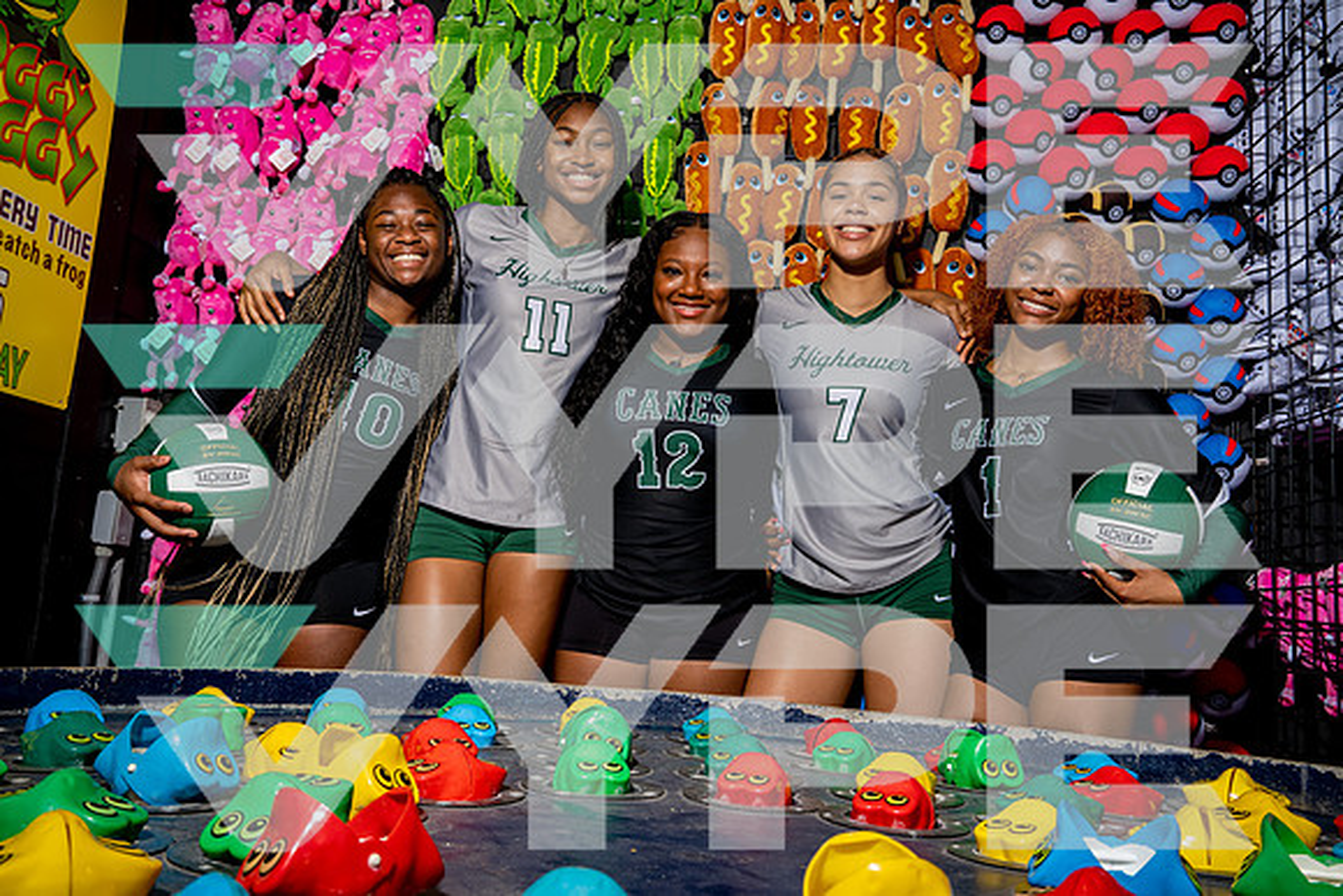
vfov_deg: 42.3
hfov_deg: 60.3
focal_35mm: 31
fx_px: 1157
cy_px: 448
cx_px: 672
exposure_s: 1/250
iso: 100
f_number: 7.1
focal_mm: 31
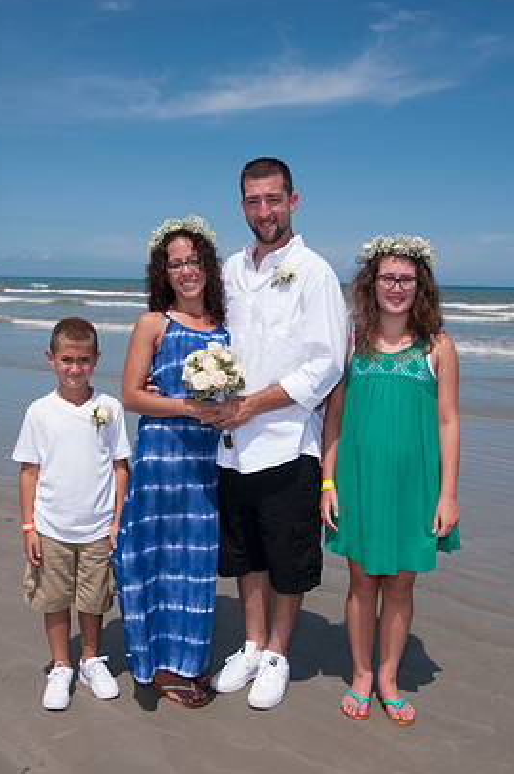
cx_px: 257
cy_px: 417
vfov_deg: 48.5
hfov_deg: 33.3
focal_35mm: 40
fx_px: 859
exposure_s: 1/250
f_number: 11
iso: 100
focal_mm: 24
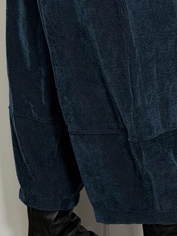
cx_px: 99
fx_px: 940
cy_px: 74
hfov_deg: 10.8
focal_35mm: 138
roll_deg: +0.8
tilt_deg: -9.7
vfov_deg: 14.3
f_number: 1.78
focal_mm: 6.76
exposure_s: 1/121
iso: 50
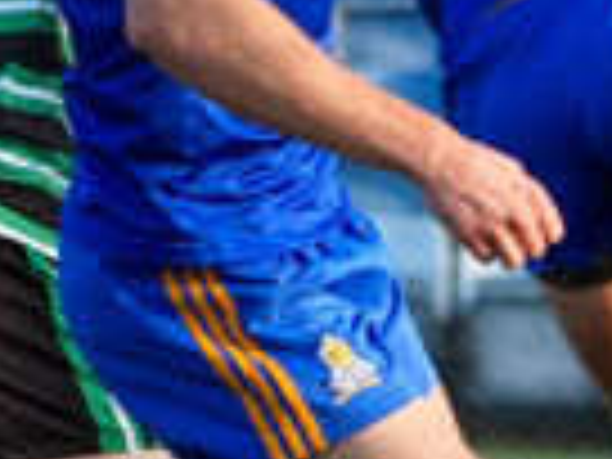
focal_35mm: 1130
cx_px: 1215
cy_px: -142
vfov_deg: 1.3
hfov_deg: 1.8
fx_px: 19978
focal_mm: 200
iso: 1250
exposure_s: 1/1000
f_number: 7.1
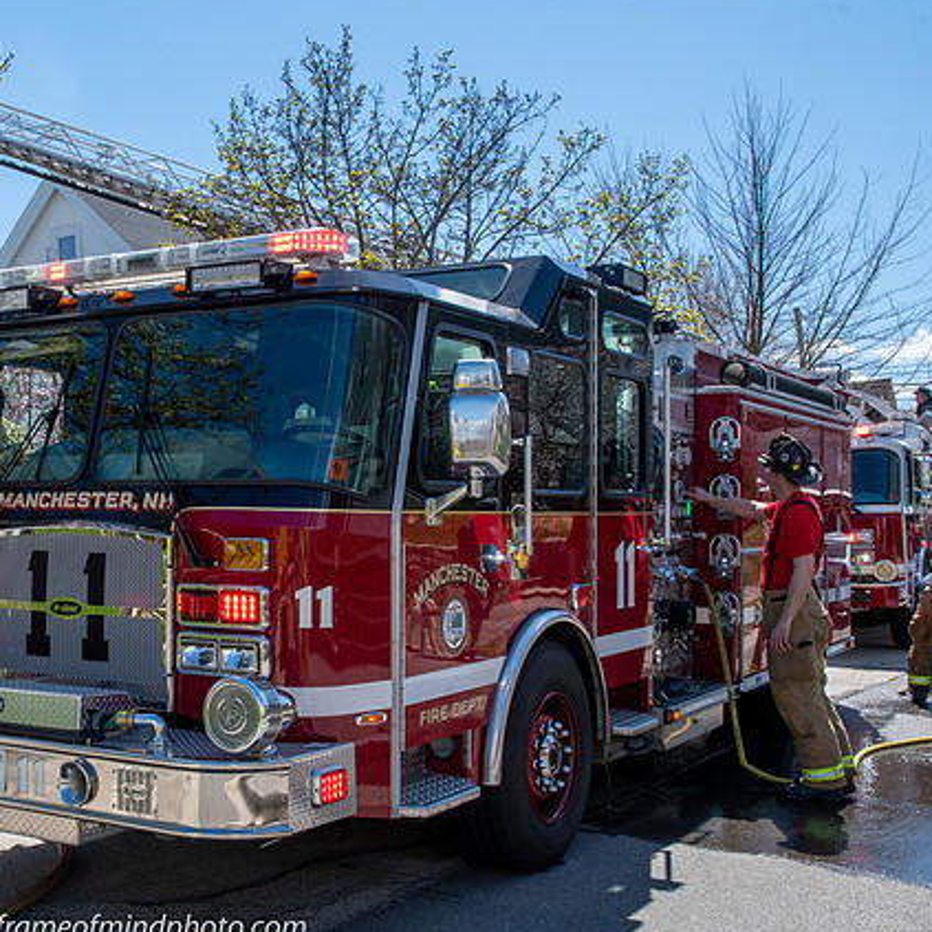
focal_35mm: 43
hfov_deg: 38.5
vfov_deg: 39.1
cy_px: 500
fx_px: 1310
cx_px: 280
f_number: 16
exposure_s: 1/250
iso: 400
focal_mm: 20
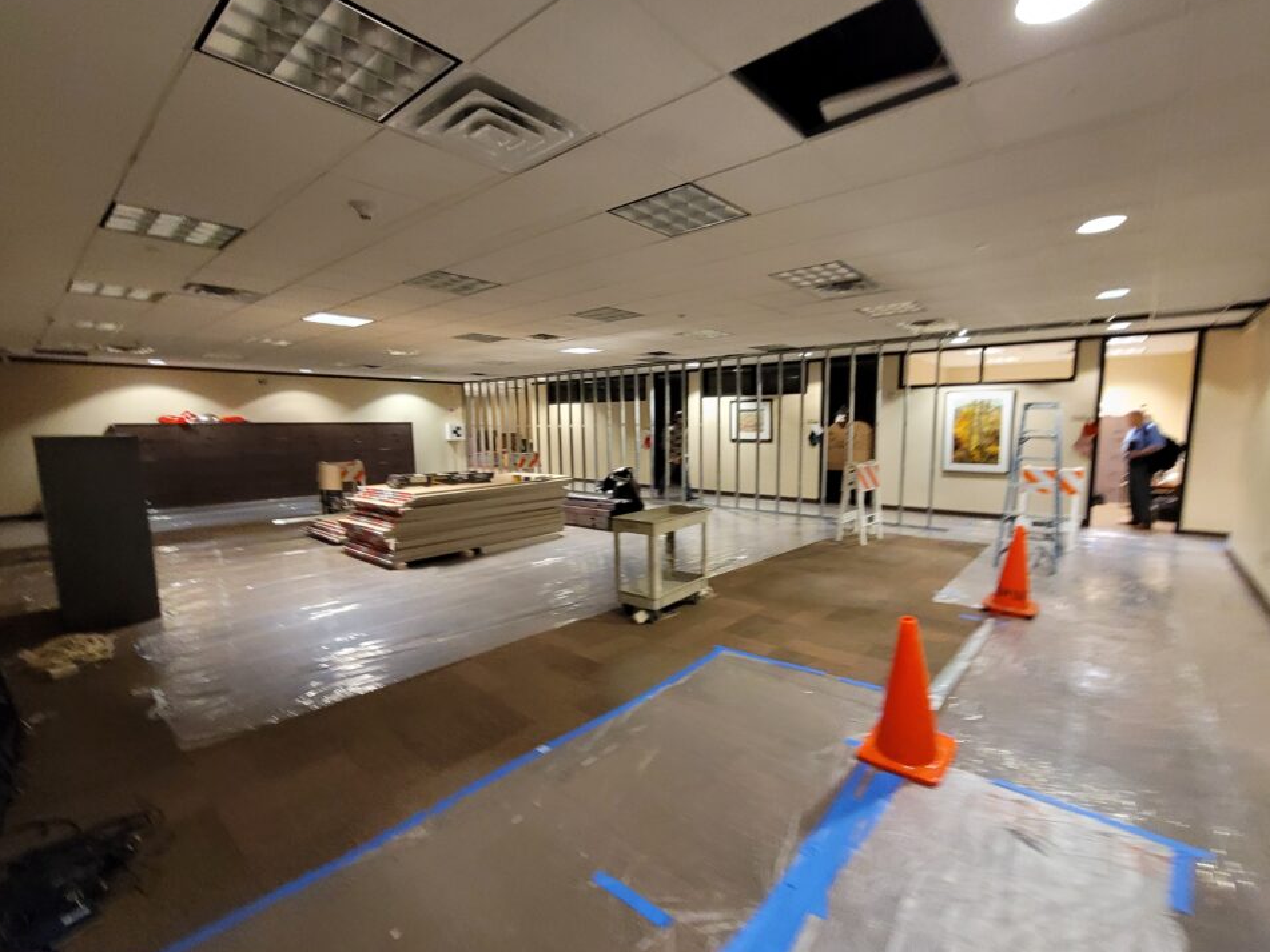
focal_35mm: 14
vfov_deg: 85.6
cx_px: 661
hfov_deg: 102.0
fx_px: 514
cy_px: 493
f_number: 2.2
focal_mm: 2.2
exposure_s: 1/30
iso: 500
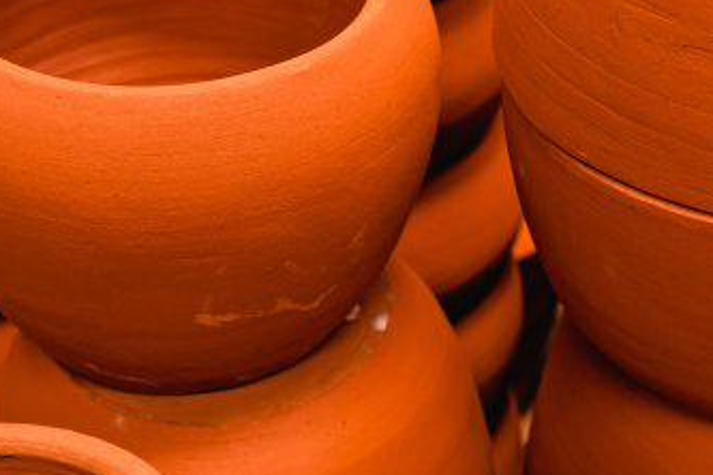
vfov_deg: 14.9
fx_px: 1822
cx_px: 403
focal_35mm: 92
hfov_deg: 22.1
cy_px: 276
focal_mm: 50
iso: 400
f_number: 5.6
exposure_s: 1/250
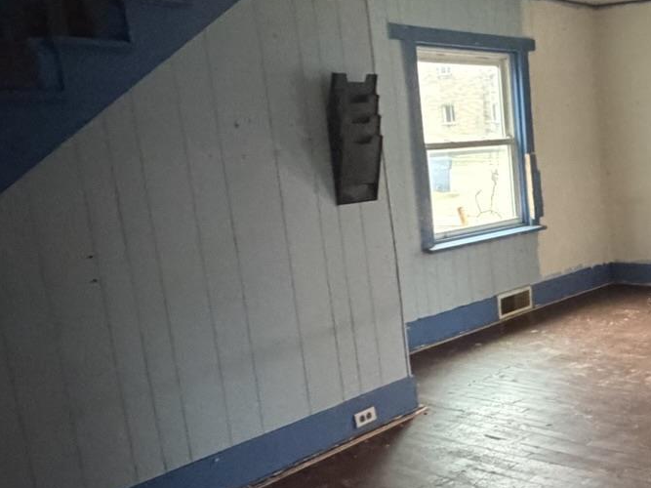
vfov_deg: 33.5
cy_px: 274
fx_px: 809
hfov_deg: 36.9
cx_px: 717
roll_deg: +1.5
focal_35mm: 43
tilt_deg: -10.4
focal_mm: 2.22
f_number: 2.2
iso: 1000
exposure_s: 1/40
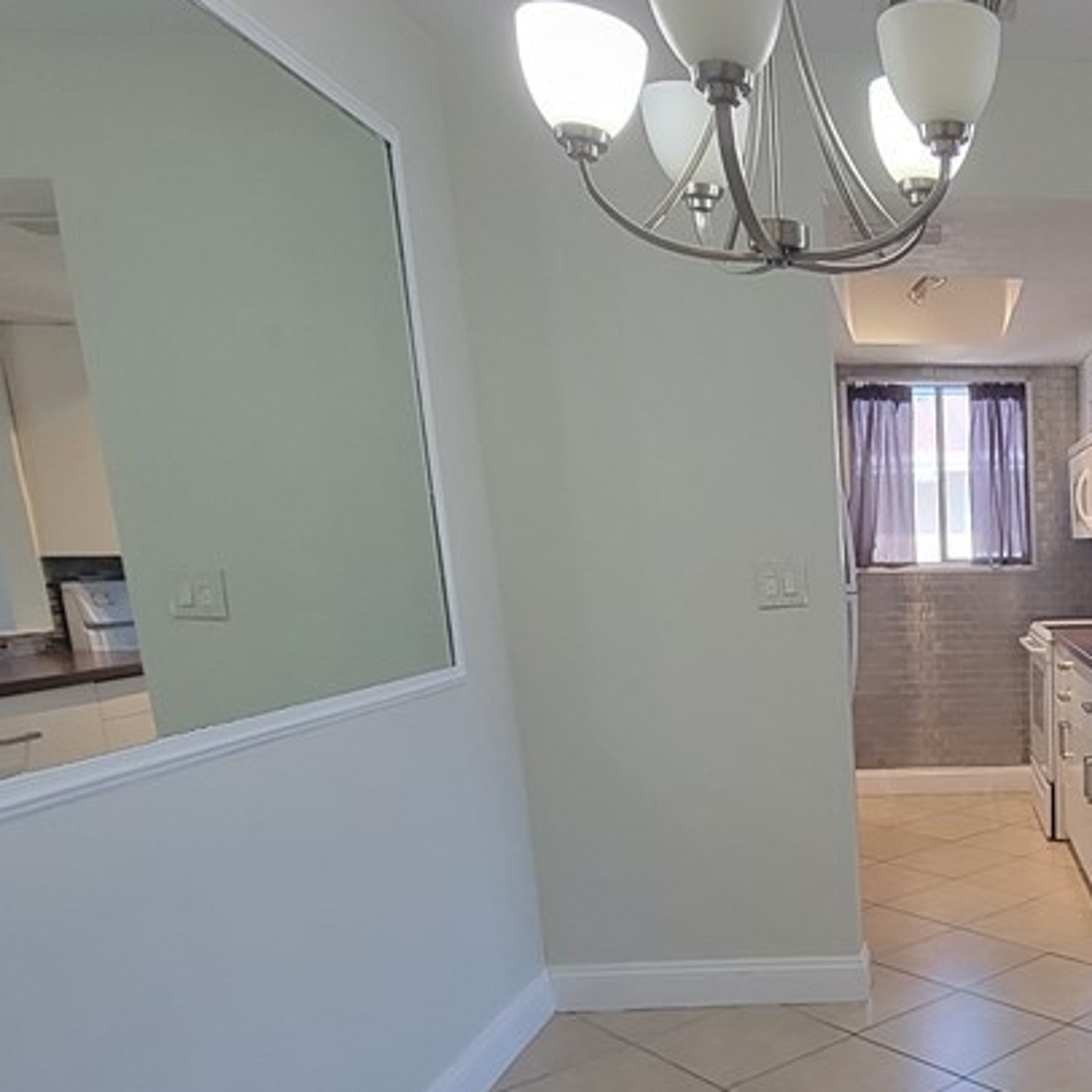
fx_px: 1035
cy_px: 788
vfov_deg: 53.7
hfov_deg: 47.8
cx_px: 1049
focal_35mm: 29
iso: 250
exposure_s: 1/60
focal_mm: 2.2
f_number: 2.2
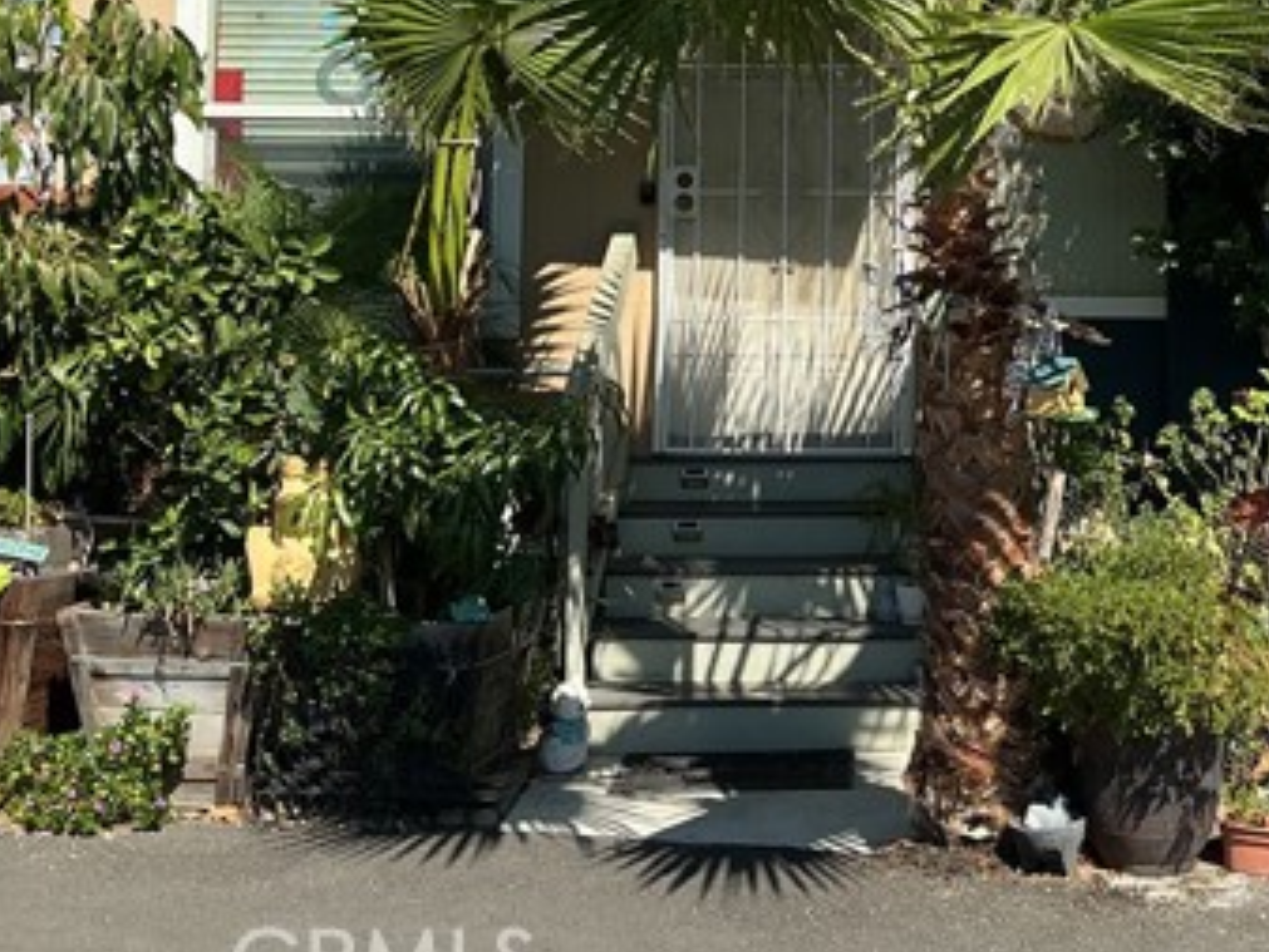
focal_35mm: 55
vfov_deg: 25.8
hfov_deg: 34.2
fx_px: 2017
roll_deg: +0.6
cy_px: 113
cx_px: 949
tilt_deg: +4.8
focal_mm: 3
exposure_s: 1/1195
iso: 25
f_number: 1.8
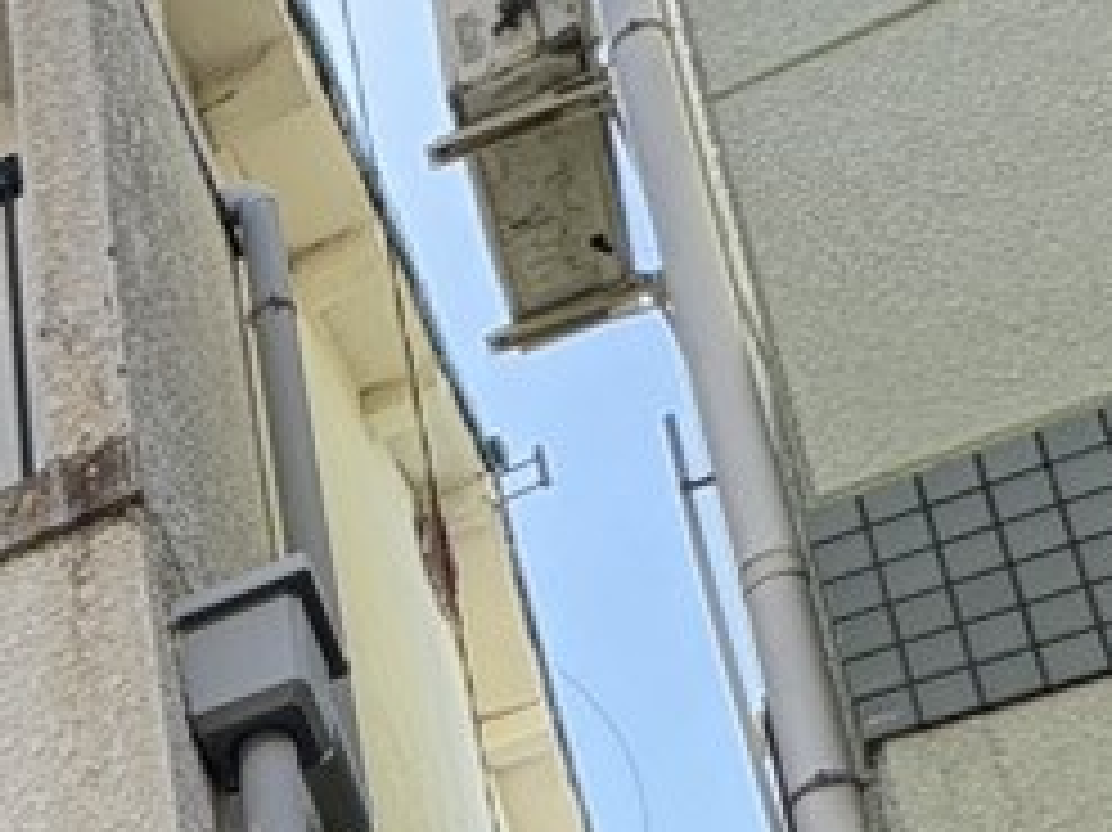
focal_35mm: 68
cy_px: 1367
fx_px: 2183
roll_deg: -2.4
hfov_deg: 22.9
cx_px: -585
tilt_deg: +22.7
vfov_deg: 18.3
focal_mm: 2.22
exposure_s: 1/675
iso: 50
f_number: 2.2
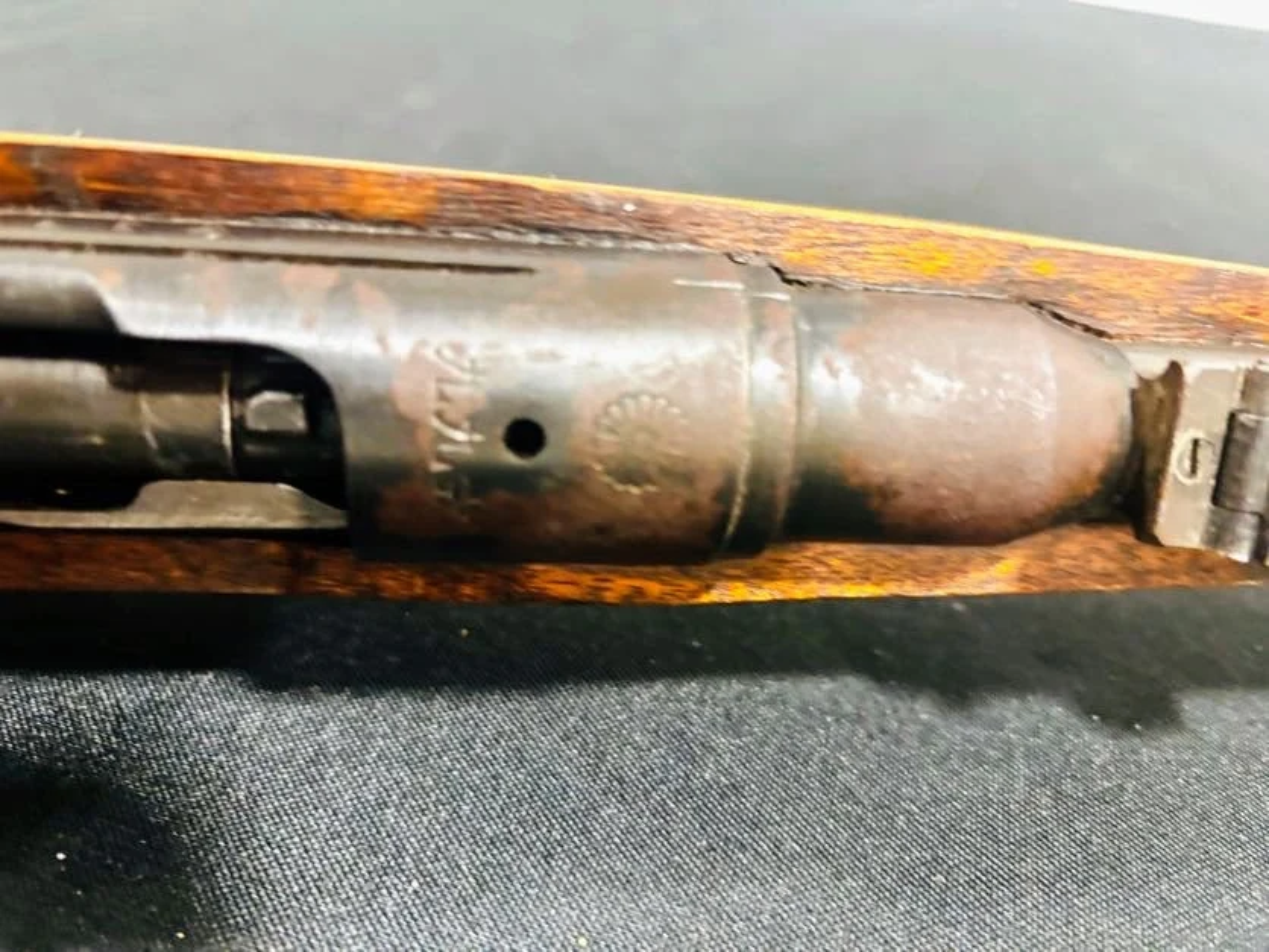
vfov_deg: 53.1
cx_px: 634
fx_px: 953
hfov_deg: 67.3
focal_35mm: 26
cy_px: 476
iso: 1000
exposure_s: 1/30
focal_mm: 5.96
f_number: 1.6
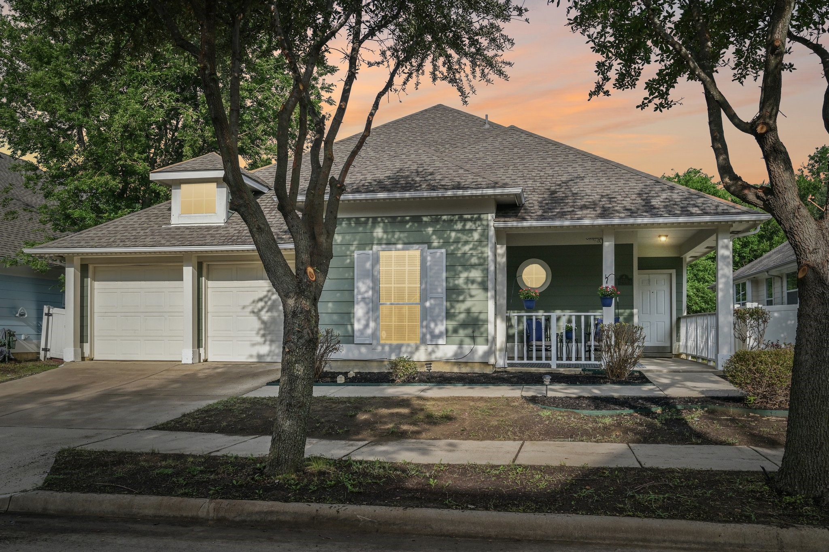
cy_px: 276
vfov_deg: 43.6
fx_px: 691
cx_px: 414
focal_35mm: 30
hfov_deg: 61.9
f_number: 8
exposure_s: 1/1250
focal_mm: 30
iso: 400
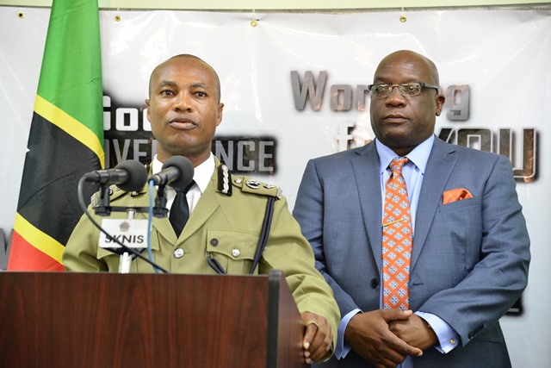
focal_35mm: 95
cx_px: 276
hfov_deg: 21.5
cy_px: 184
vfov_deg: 14.4
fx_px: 1454
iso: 3200
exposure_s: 1/80
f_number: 4.5
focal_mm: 95
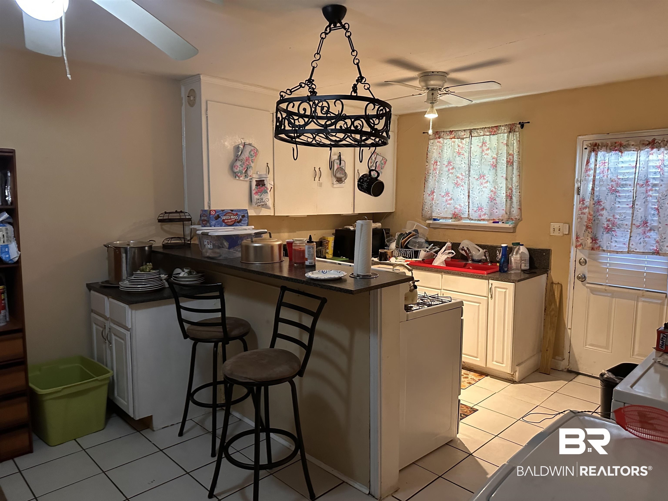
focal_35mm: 24
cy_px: 250
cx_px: 334
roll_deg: -1.7
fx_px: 463
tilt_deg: -6.6
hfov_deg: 71.6
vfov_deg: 56.8
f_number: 1.78
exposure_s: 1/60
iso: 640
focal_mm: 6.86
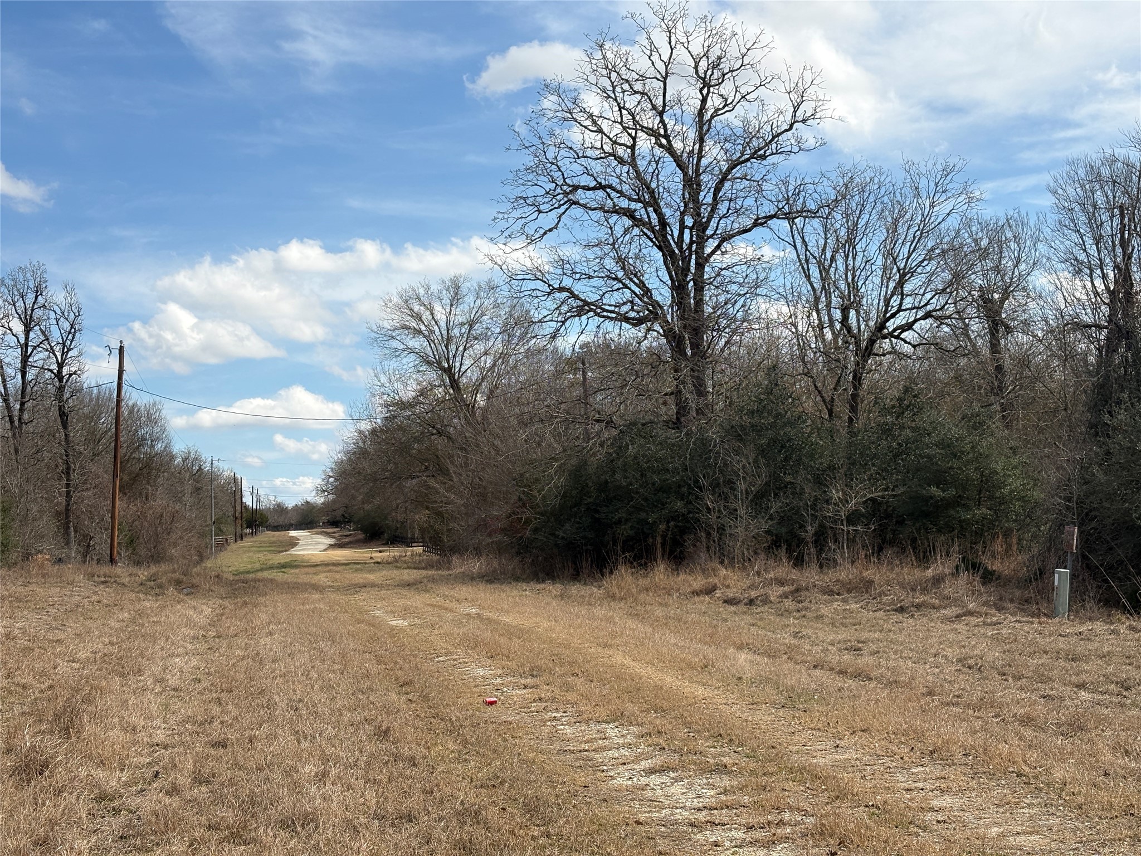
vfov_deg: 28.0
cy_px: 428
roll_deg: +1.8
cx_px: 570
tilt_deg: +2.8
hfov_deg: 36.8
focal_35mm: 52
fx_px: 1714
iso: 32
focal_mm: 5.96
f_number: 1.6
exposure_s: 1/3636
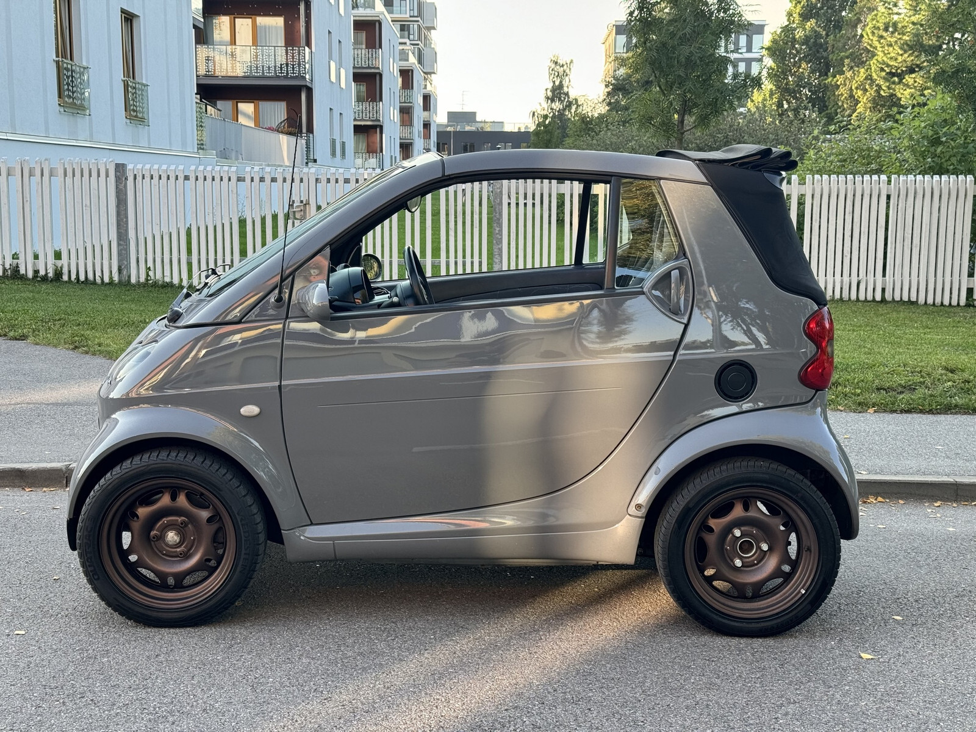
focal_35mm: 48
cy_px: 366
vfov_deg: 30.3
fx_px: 1353
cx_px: 488
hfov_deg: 39.7
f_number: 1.78
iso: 64
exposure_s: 1/341
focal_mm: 6.76
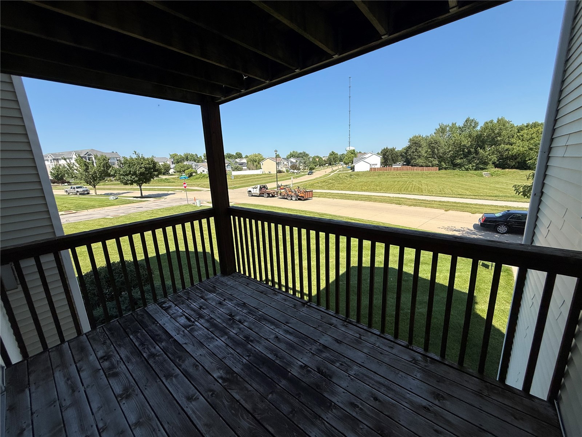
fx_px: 235
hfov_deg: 102.1
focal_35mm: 14
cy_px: 218
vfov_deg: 85.7
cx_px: 291
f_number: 2.2
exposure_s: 1/1698
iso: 50
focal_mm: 2.22
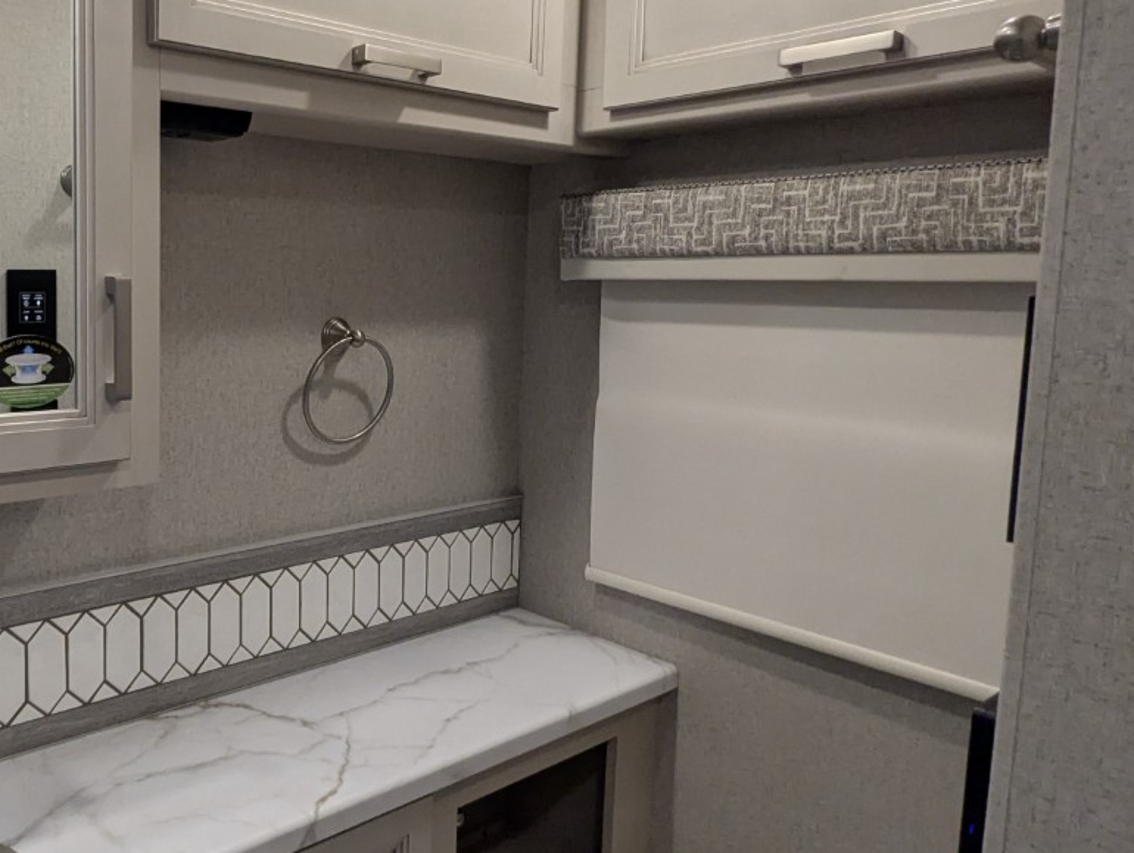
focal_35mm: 29
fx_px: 951
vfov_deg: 48.2
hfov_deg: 58.6
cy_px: 373
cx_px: 294
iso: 258
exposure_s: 1/185
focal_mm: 2.35
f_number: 2.2
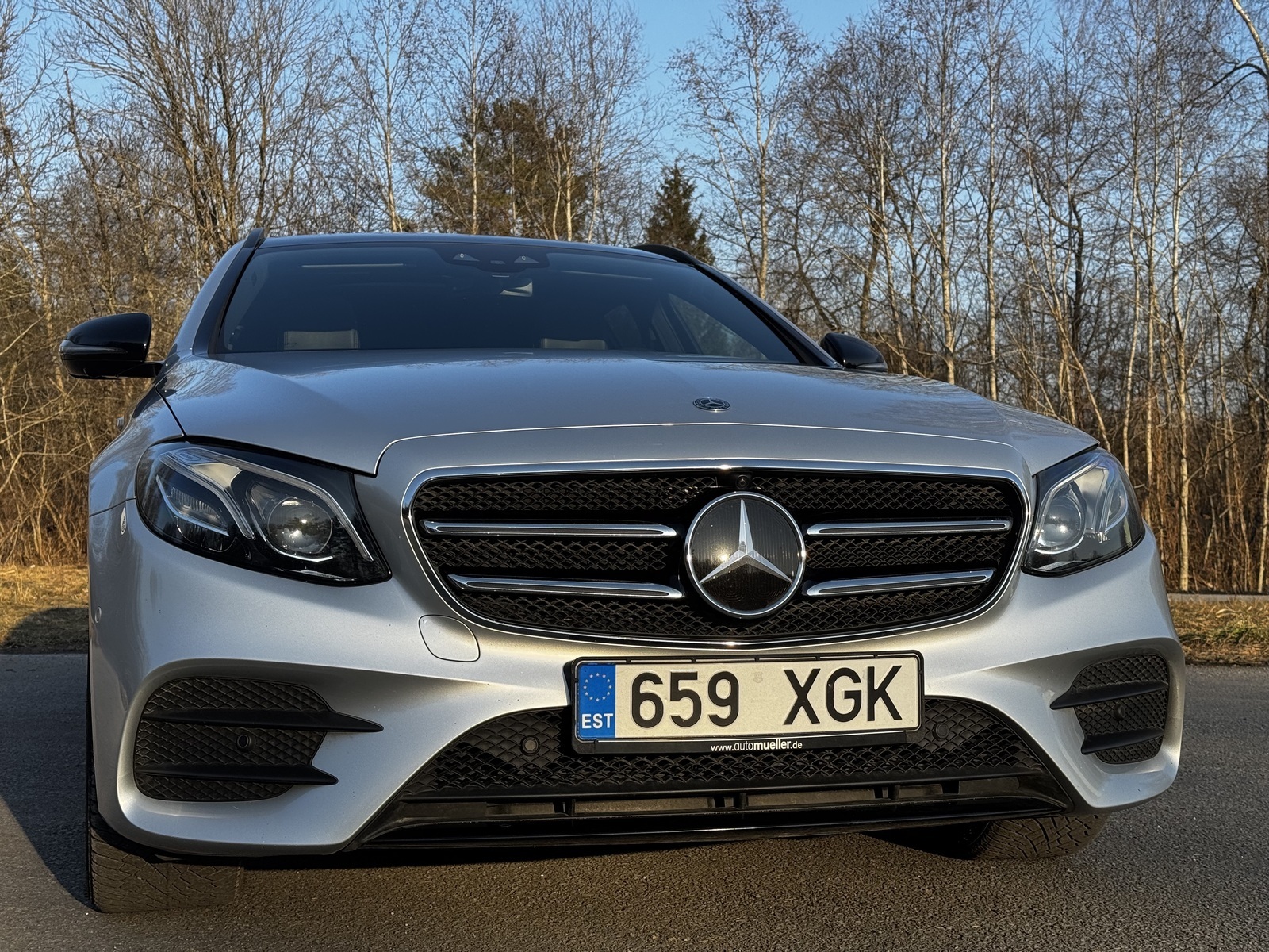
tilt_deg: +4.1
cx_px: 634
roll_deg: -0.7
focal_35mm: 48
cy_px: 476
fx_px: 1760
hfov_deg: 39.7
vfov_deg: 30.3
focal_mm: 6.76
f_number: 1.78
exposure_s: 1/1869
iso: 64
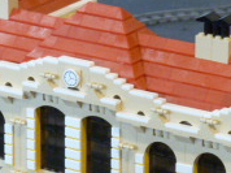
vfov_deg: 4.5
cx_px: 169
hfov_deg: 6.1
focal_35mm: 324
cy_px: 286
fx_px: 2159
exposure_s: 1/25
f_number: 4.3
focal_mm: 14.7
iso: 400
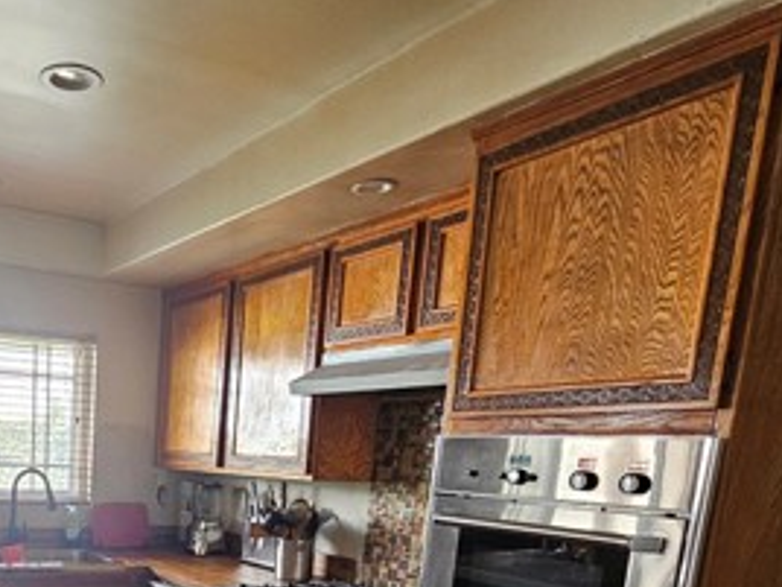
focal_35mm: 31
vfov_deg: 39.4
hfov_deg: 52.8
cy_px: 602
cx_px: 111
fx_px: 700
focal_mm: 2.2
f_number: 2.2
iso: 400
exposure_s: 1/60
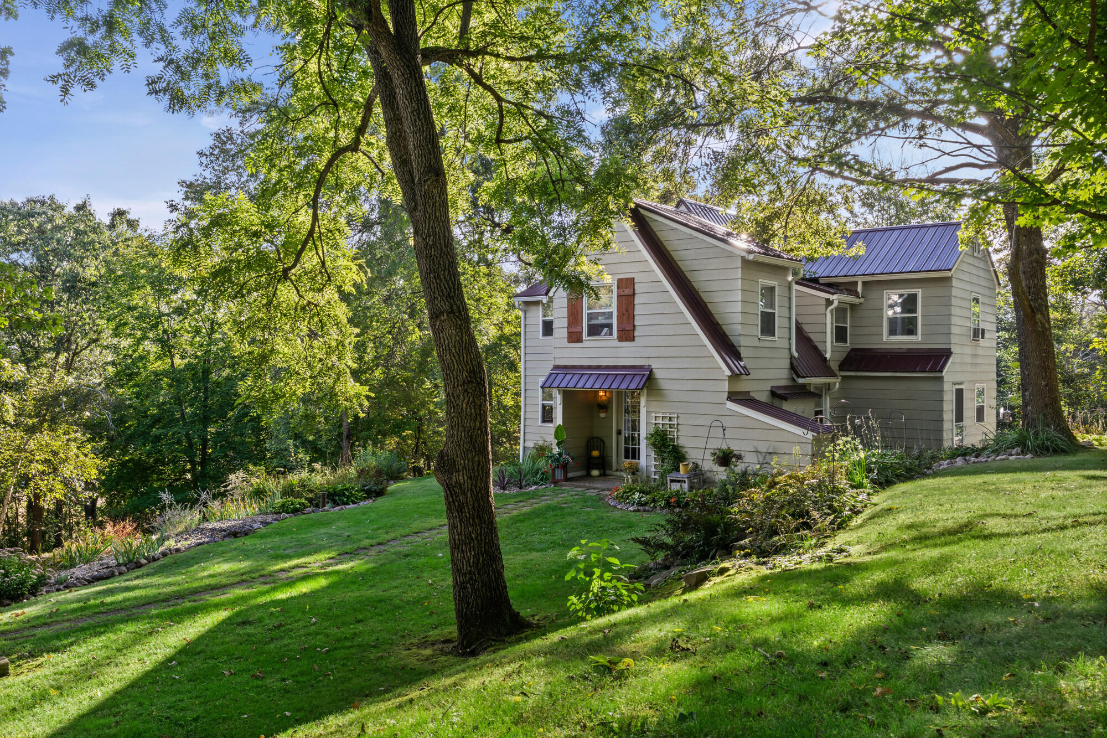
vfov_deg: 44.3
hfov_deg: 62.8
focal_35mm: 30
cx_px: 554
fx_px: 907
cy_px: 369
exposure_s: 1/5
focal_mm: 29.5
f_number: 16
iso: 200
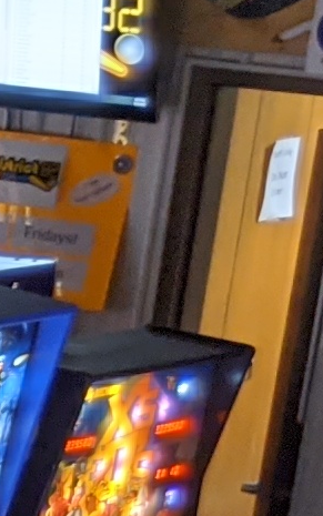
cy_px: 797
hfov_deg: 4.1
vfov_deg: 8.3
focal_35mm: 248
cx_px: -1680
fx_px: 3490
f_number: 1.8
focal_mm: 4.44
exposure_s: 1/20
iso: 55
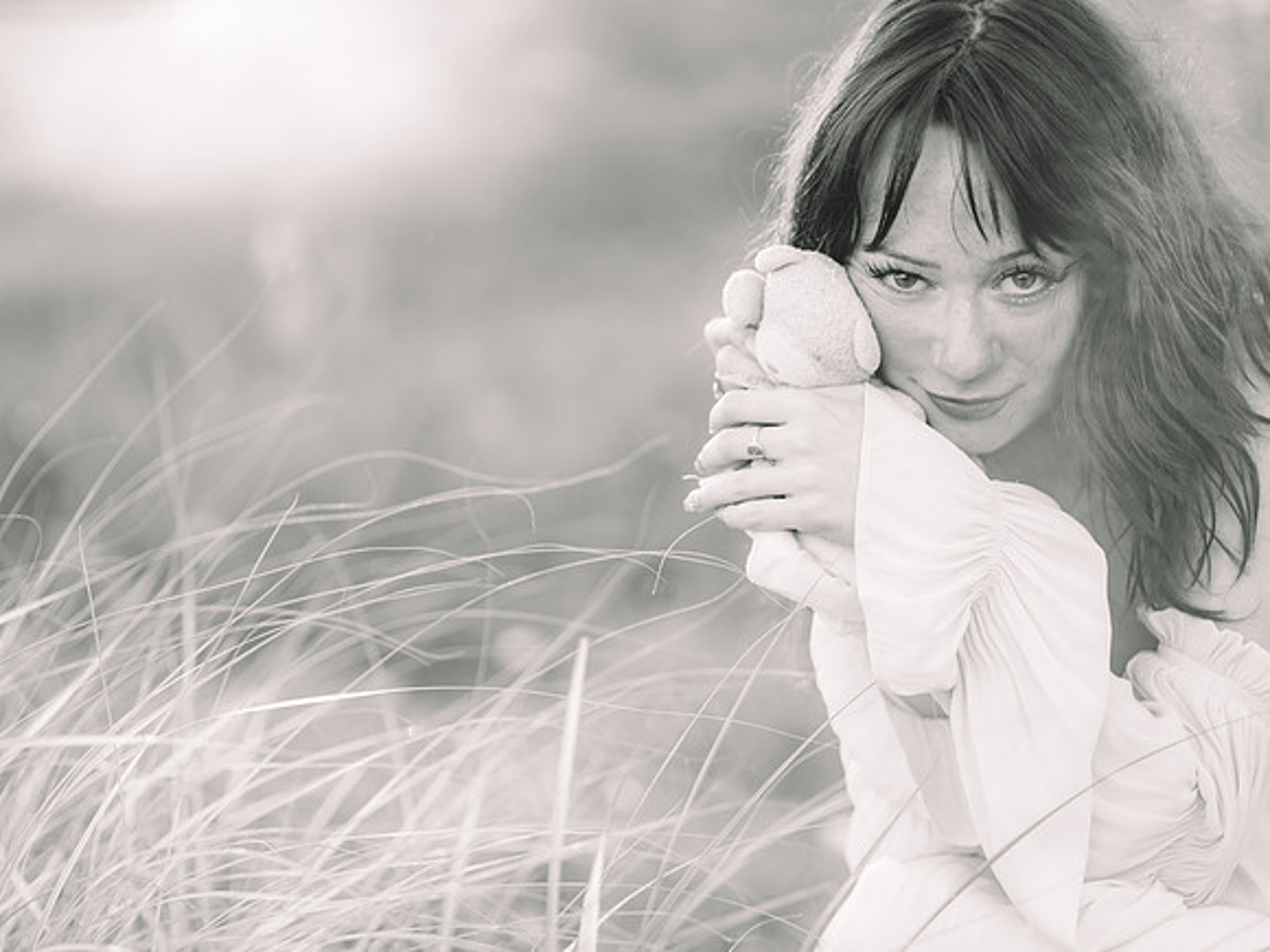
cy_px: 476
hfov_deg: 21.3
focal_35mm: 92
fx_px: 3375
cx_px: 635
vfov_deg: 16.1
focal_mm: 85
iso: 160
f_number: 1.8
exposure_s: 1/200
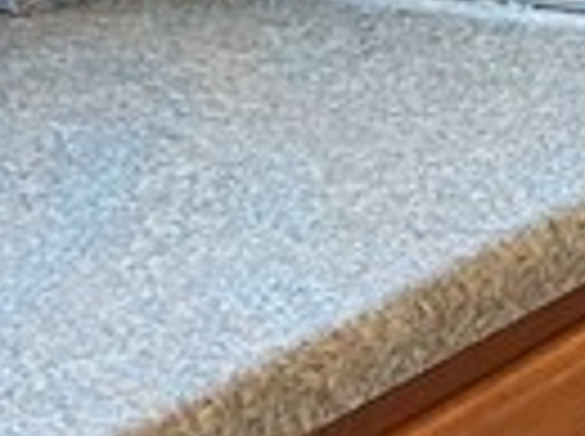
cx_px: 1512
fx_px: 3863
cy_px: -351
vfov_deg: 6.3
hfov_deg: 7.9
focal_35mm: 229
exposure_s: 1/60
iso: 80
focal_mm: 3
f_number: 1.8
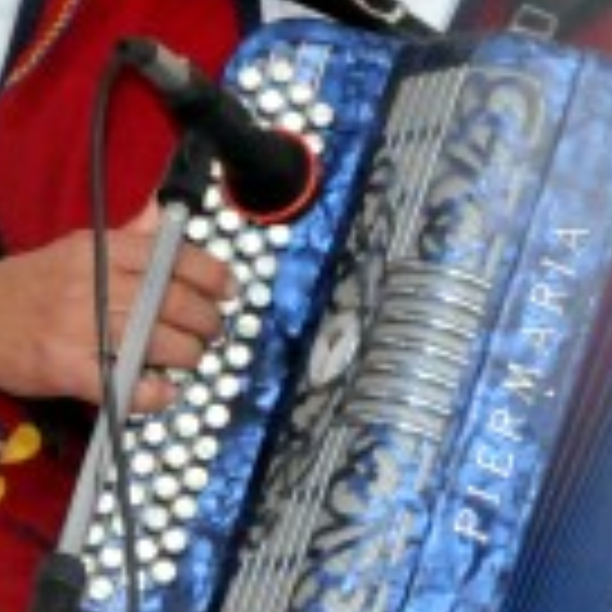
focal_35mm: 341
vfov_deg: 5.1
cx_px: 1125
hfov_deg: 5.1
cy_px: 83
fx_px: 6821
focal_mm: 52
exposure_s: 1/250
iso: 3200
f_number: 20
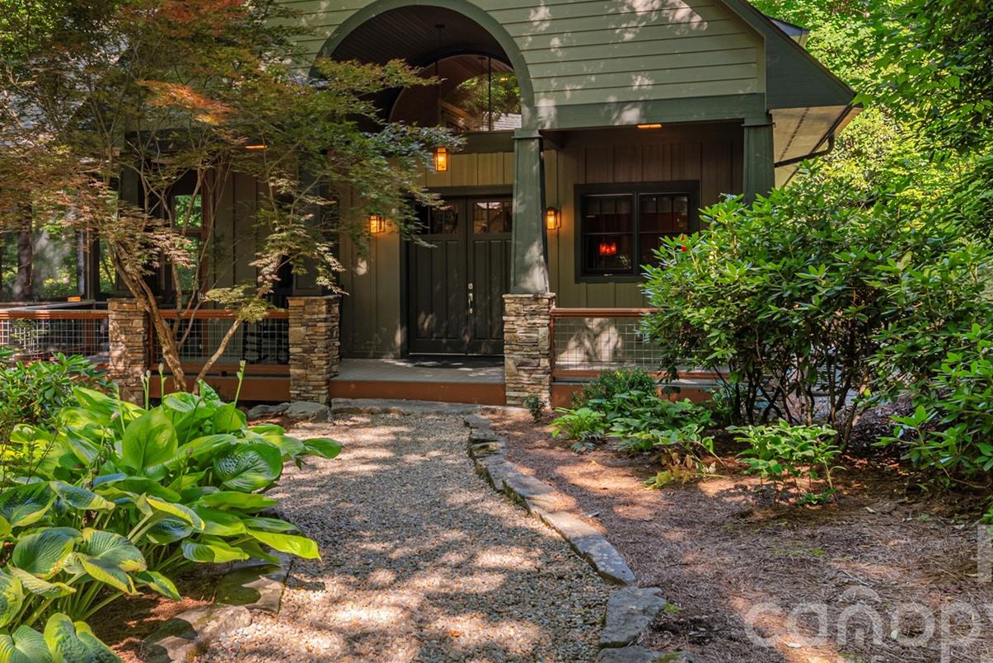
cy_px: 124
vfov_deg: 37.4
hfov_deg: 55.4
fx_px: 938
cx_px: 396
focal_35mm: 34
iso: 320
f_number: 8
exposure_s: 1/125
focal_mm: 20
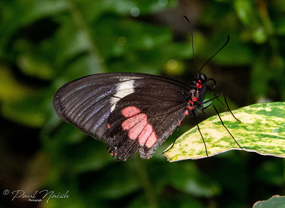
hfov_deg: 2.5
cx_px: 152
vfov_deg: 1.8
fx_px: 6573
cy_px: 87
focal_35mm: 806
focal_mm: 300
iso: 5000
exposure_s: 1/200
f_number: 8
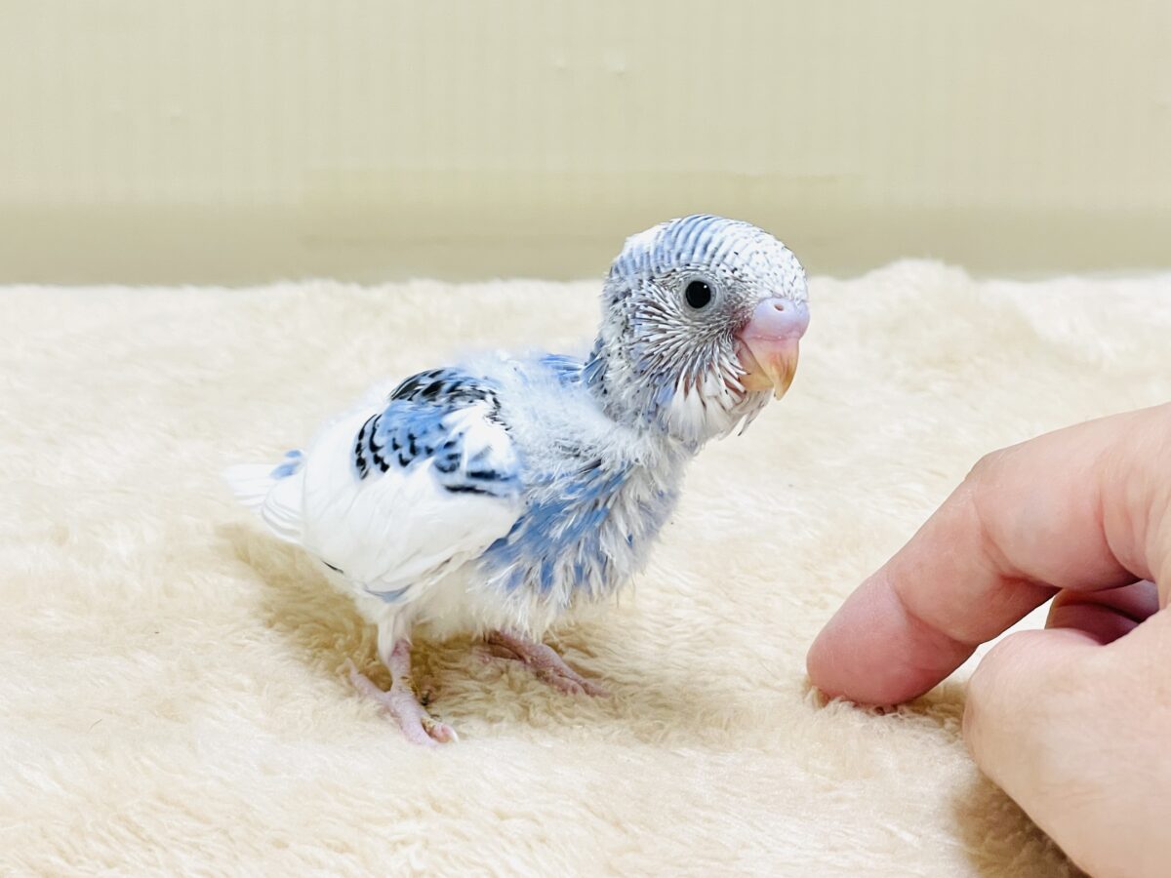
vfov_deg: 28.0
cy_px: 439
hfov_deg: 36.8
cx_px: 586
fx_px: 1759
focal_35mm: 52
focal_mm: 6
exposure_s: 1/99
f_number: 2
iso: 100
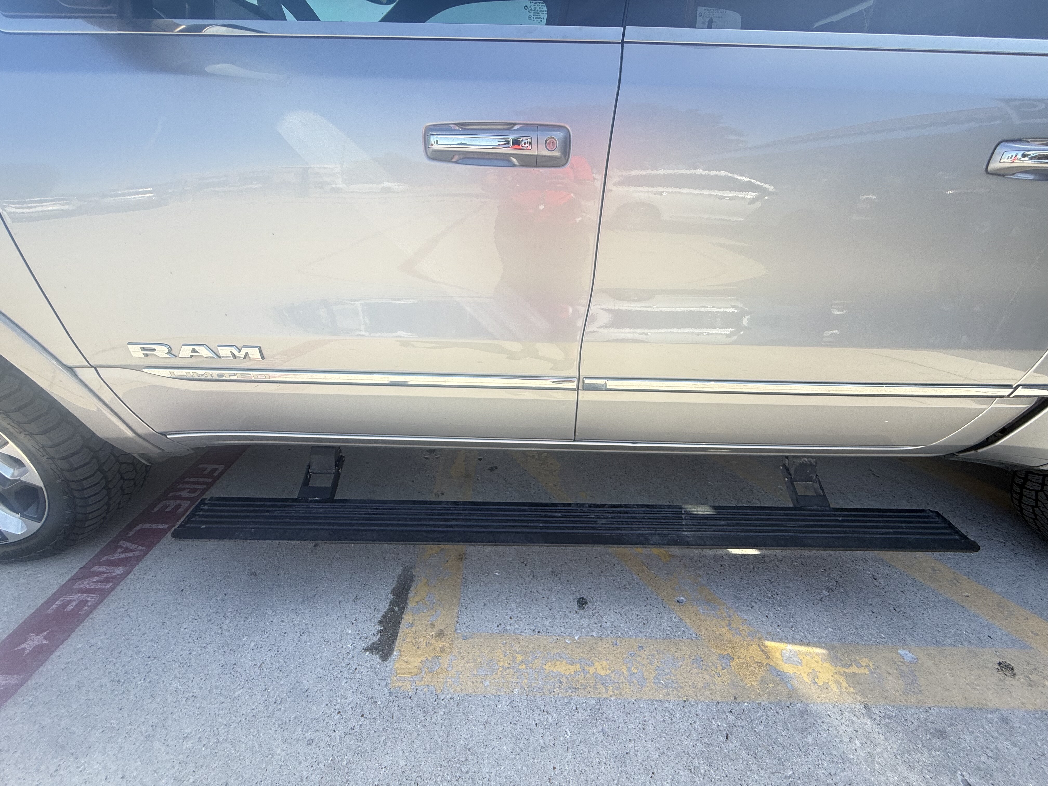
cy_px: 393
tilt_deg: -27.3
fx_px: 424
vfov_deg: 85.7
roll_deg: -2.2
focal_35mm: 14
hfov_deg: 102.1
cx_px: 524
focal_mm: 2.22
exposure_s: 1/257
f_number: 2.2
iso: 50
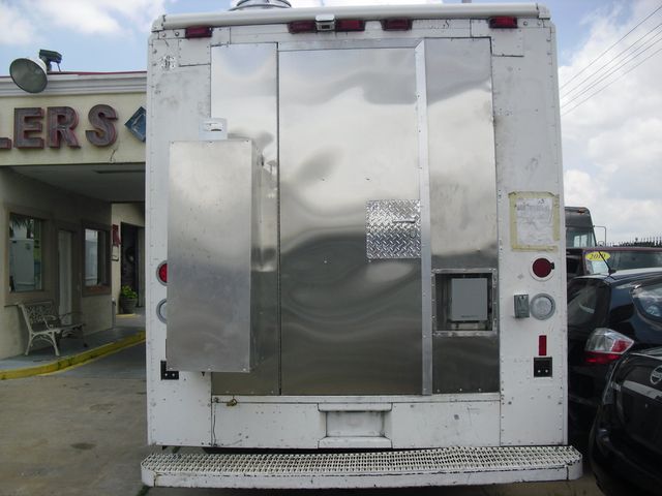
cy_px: 248
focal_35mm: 36
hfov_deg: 51.4
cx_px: 331
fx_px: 688
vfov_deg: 39.7
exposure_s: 1/160
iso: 80
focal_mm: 6.3
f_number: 7.8
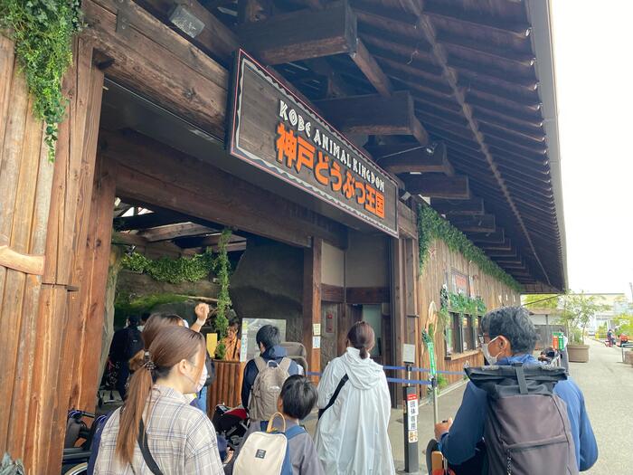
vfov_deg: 53.1
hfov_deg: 67.3
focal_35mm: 26
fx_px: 475
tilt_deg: +10.4
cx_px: 316
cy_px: 238
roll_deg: -0.4
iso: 125
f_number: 1.8
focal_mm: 4.25
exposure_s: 1/121
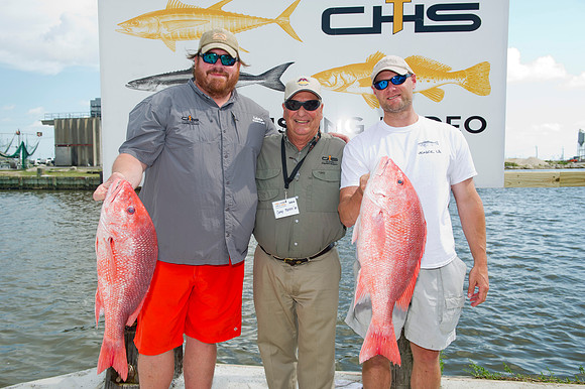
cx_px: 292
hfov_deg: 60.3
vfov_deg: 42.3
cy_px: 194
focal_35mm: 31
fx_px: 503
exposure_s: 1/250
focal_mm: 31
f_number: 6.3
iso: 125
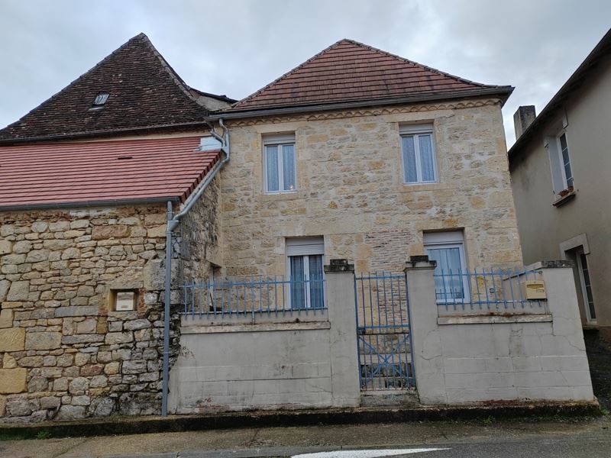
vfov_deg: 51.4
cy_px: 229
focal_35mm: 27
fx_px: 477
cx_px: 306
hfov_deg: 65.3
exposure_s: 1/1500
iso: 100
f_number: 1.9
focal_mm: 5.52
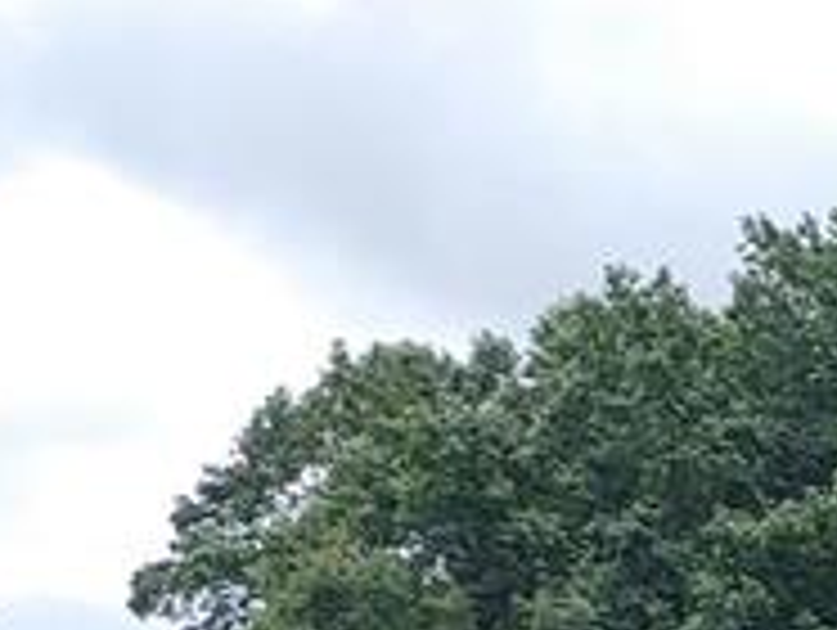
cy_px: 1143
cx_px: 2102
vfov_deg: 9.8
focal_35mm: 143
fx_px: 3462
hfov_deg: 11.2
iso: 50
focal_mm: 4.81
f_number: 1.8
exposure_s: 1/1099
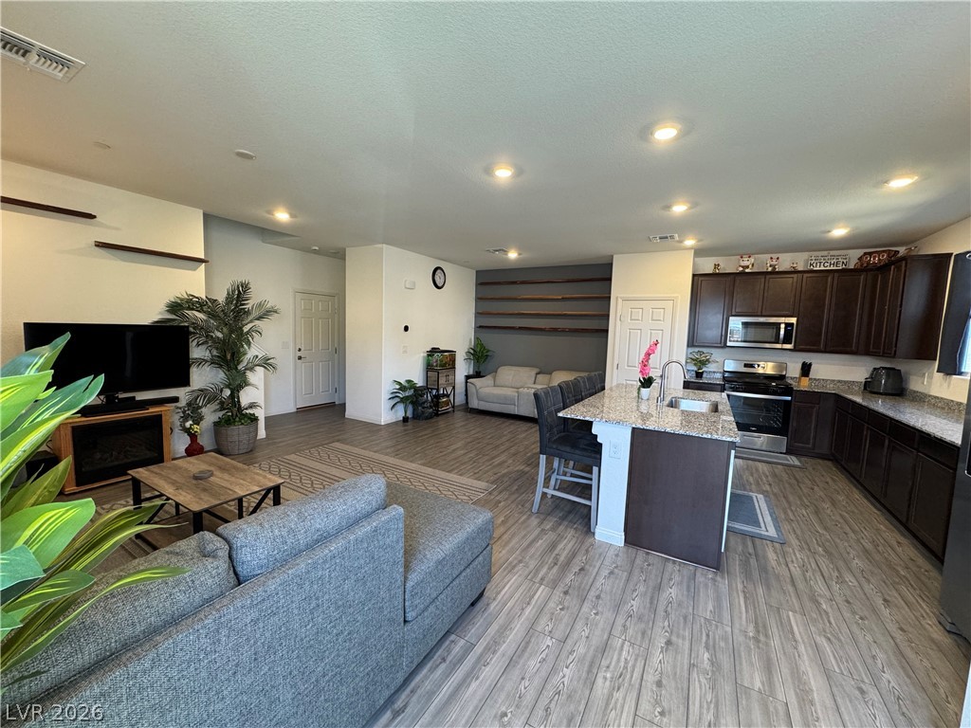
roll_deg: -2.1
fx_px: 393
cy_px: 364
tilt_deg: -5.5
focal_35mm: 14
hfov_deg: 102.1
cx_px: 486
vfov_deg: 85.7
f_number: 2.2
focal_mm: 2.22
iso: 200
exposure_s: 1/60
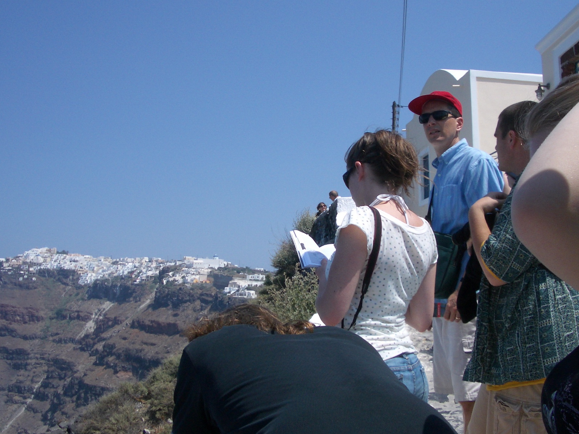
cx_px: 279
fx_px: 753
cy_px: 186
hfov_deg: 42.1
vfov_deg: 32.1
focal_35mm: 45
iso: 50
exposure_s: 1/800
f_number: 4.3
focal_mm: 5.8
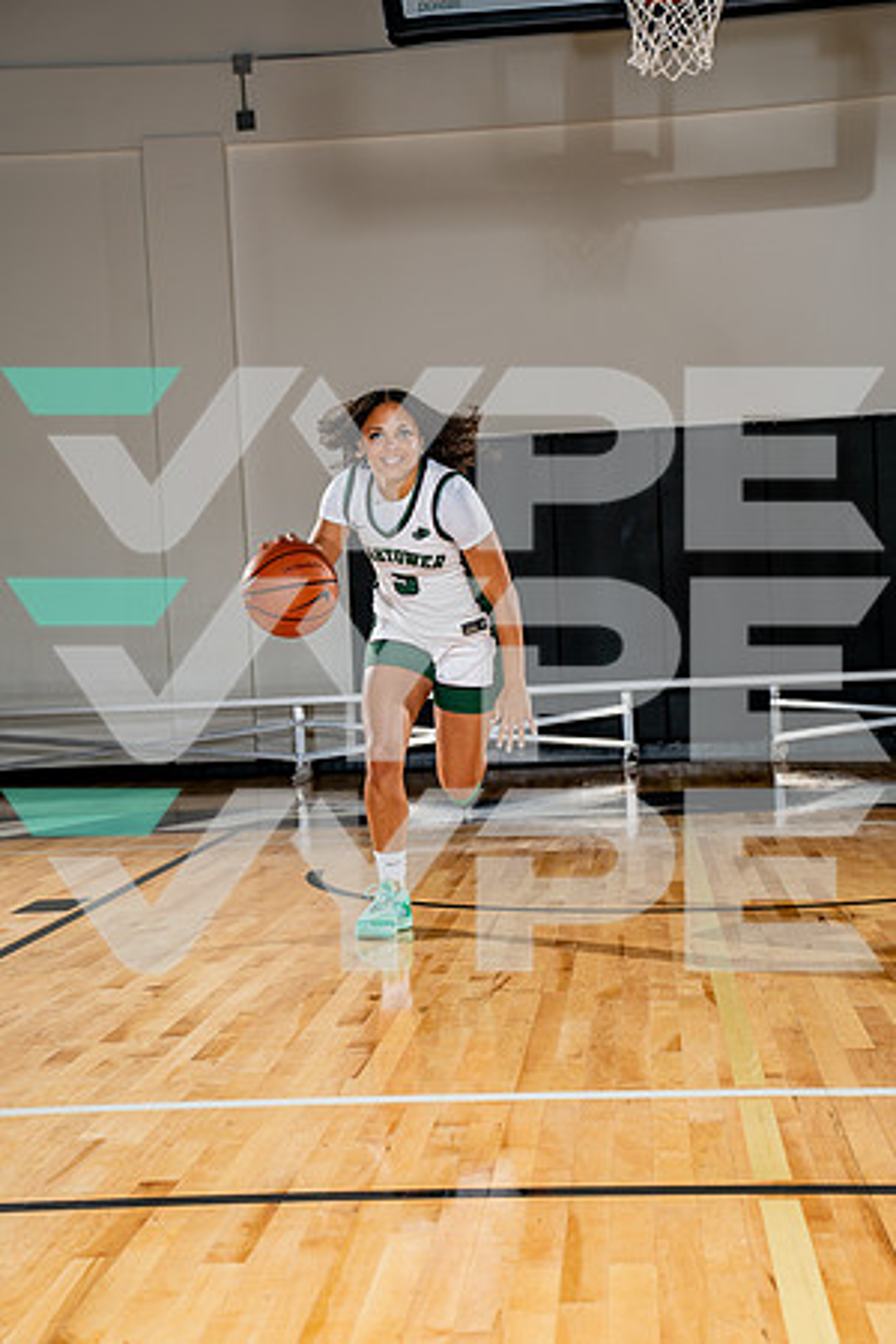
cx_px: 448
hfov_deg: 23.8
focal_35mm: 57
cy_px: 672
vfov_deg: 35.1
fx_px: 2128
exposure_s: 1/250
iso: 200
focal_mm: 57
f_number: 5.6
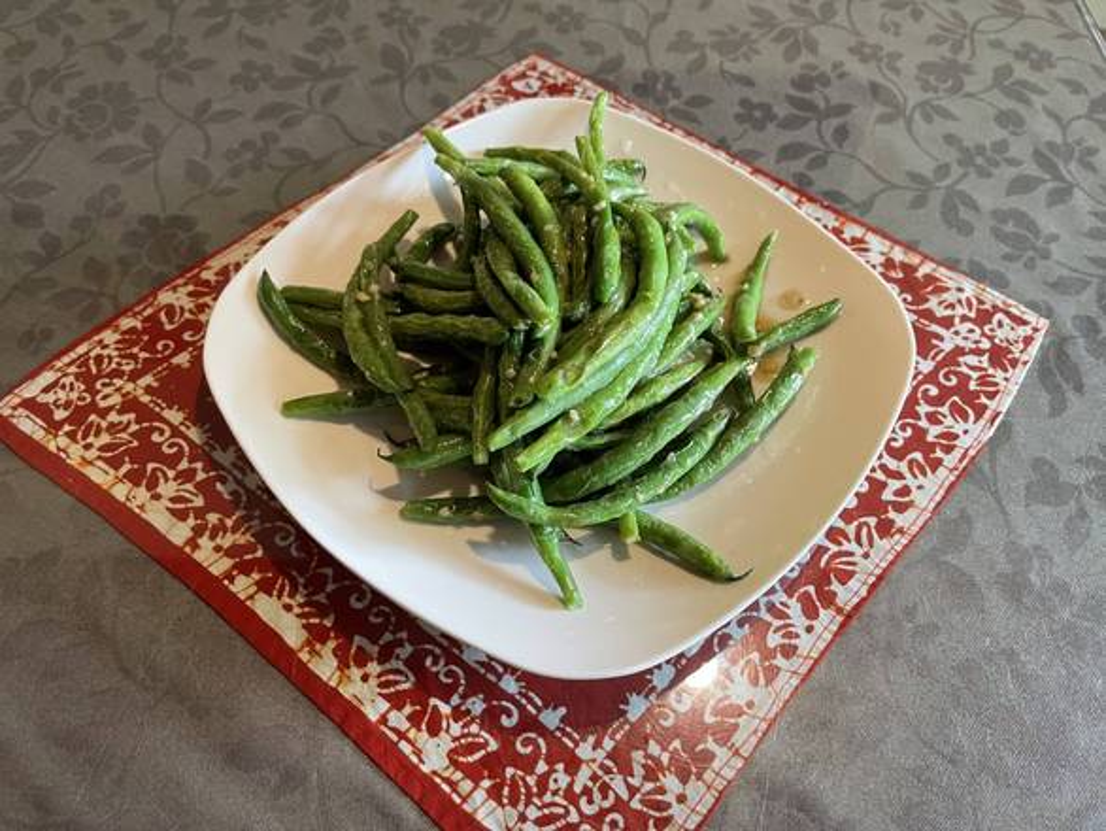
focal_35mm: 26
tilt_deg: -56.9
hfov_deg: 67.3
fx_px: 831
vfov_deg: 53.1
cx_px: 553
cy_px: 416
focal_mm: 5.1
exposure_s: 1/60
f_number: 1.6
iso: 160
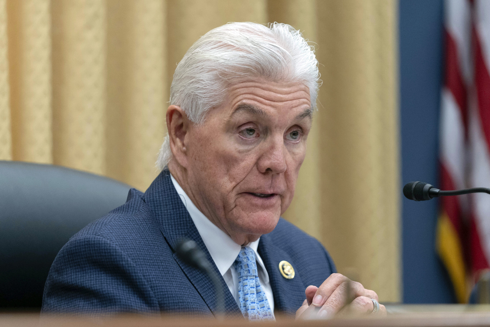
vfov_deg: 6.9
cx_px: 245
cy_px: 164
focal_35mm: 200
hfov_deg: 10.3
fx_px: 2722
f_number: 2.8
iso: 2500
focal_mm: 200
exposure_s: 1/320
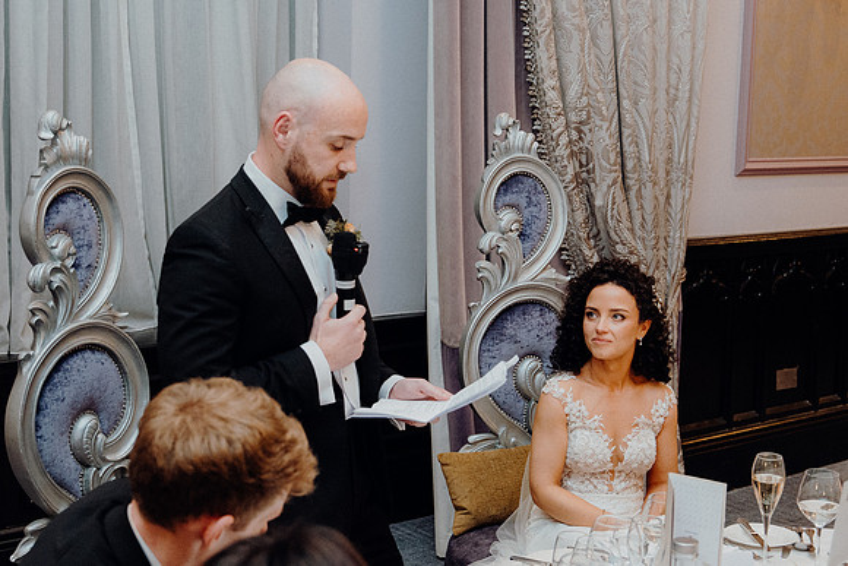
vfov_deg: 24.6
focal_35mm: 55
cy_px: 283
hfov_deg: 36.2
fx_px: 1296
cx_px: 424
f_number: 3.5
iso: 2500
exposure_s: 1/160
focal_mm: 37
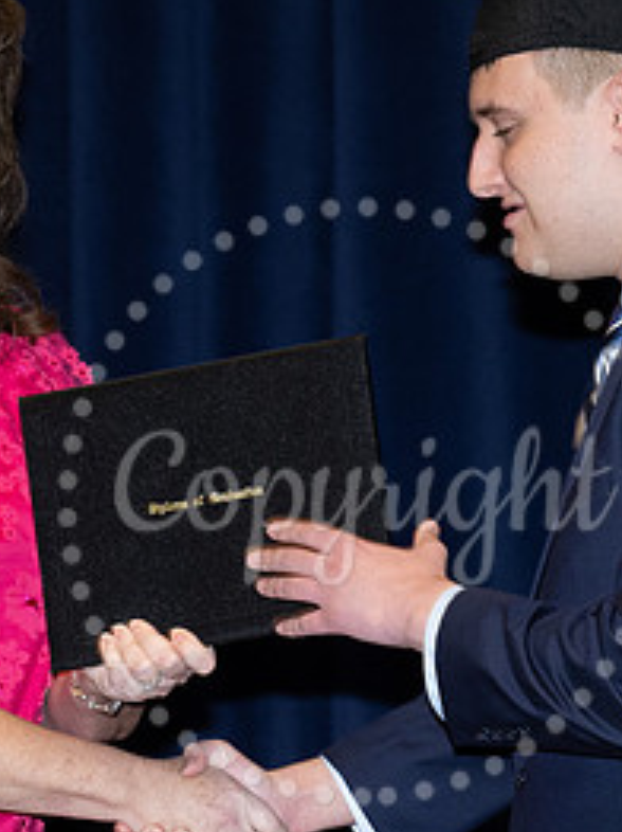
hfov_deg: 4.0
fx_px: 8831
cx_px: 546
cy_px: 555
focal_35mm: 368
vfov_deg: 5.4
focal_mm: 110
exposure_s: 1/125
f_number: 5
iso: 1000
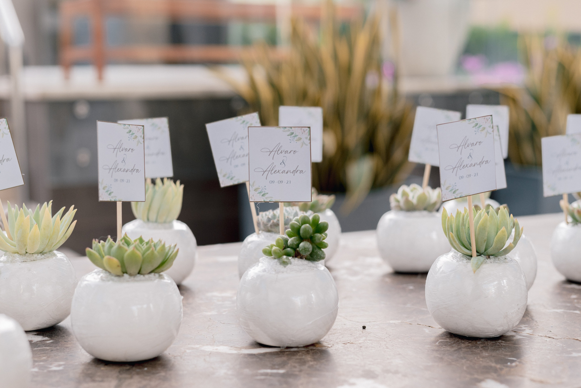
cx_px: 296
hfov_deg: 36.5
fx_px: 880
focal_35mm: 55
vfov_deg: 24.8
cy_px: 208
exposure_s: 1/500
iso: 400
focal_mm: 50
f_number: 4
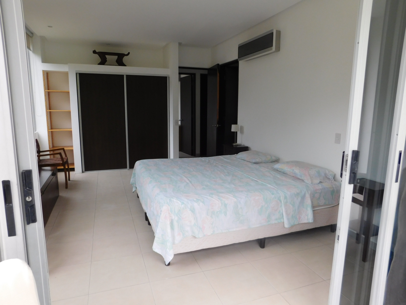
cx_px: 203
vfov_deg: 58.9
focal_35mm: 23
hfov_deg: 73.9
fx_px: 270
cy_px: 152
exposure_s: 1/125
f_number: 3
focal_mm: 4
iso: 125
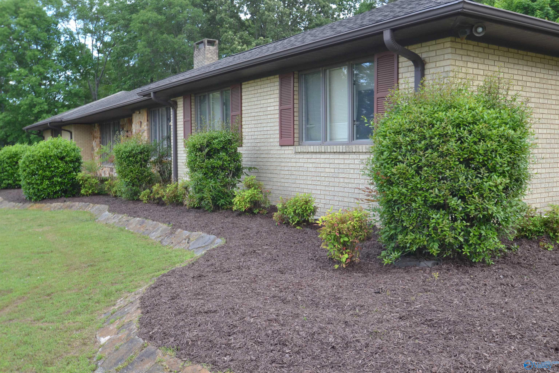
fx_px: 489
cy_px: 186
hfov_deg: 59.5
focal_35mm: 32
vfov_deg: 41.7
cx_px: 280
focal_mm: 21
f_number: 5.6
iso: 320
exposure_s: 1/125
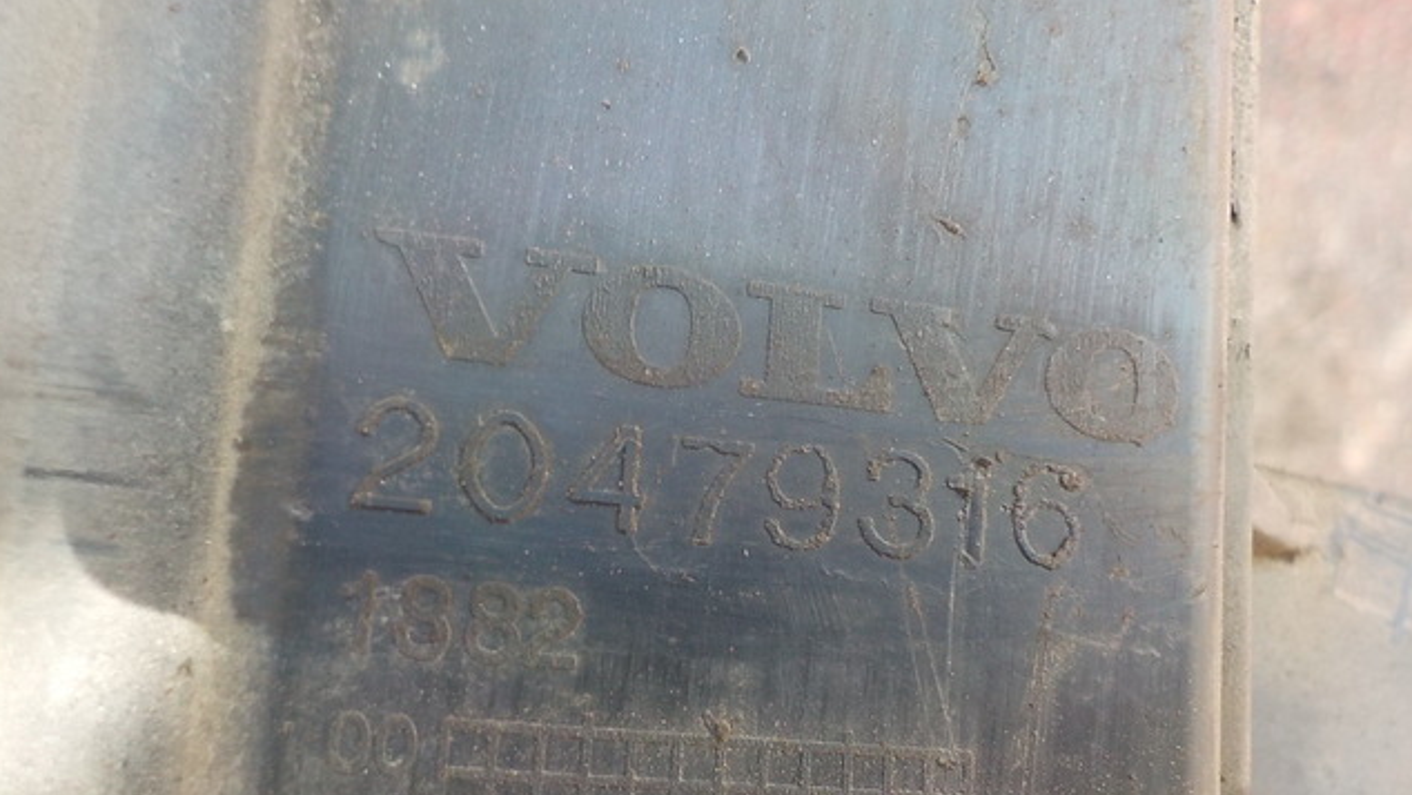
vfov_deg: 35.4
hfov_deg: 59.5
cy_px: 510
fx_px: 1236
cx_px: 702
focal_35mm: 33
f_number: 3.3
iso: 200
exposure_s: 1/30
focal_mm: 4.1
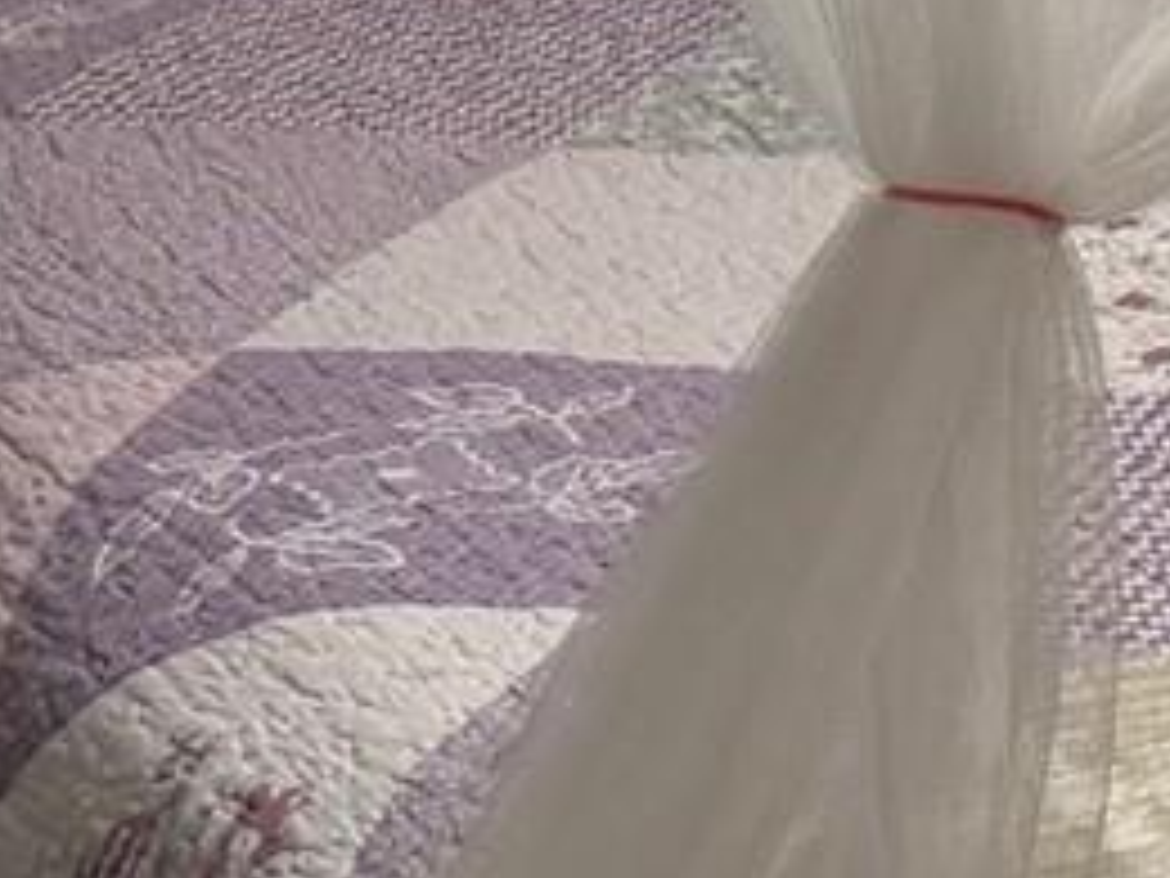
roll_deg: +0.1
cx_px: 2732
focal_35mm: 189
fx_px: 6388
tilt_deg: -0.7
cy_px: -1851
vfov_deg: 7.0
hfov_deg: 9.4
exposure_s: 1/120
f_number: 1.78
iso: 160
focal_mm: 6.76
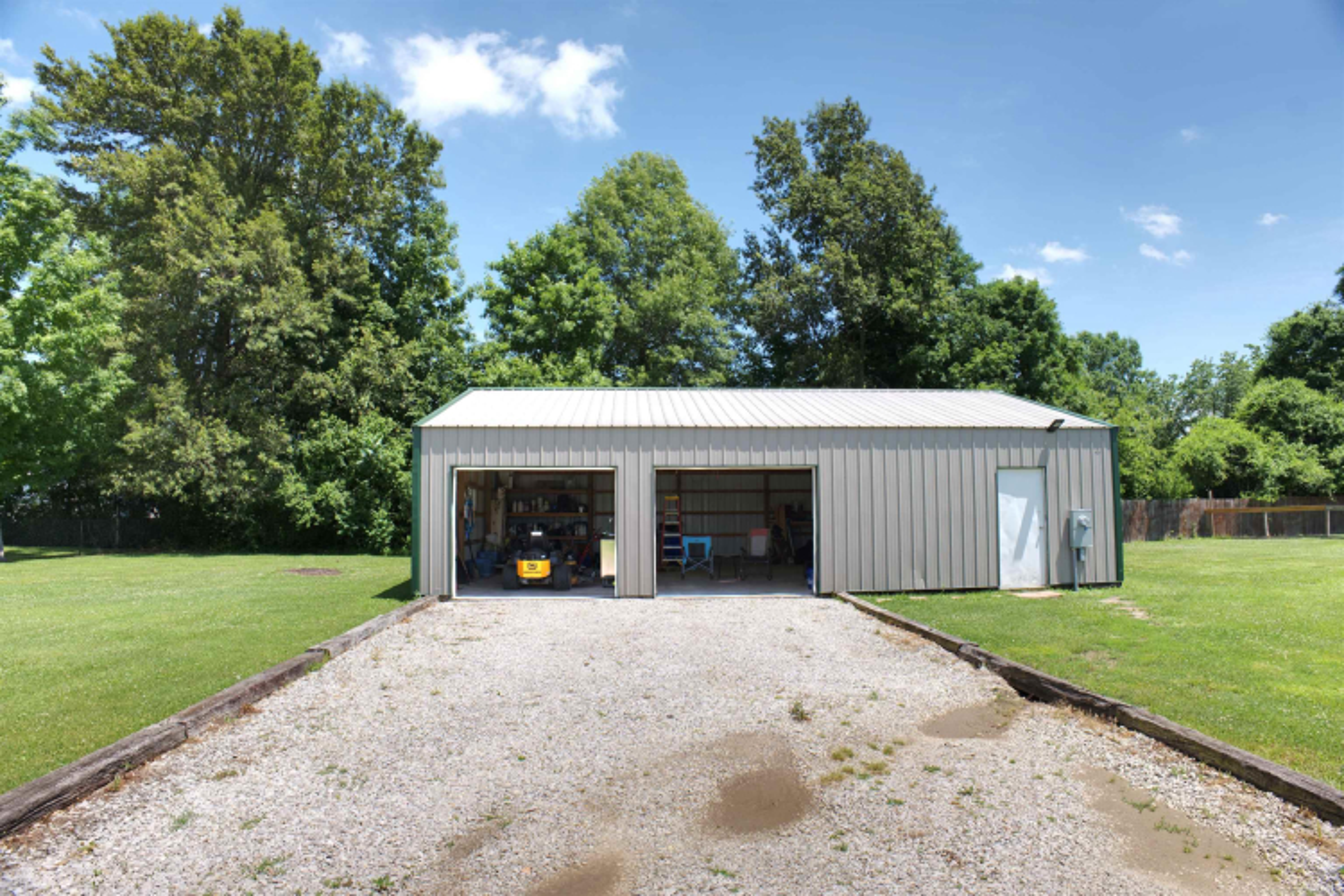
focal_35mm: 21
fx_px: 784
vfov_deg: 59.5
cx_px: 672
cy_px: 448
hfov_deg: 81.2
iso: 100
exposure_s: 1/500
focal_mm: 20
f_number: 8
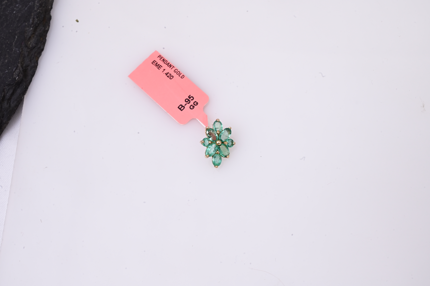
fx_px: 836
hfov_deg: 28.9
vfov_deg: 19.4
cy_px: 143
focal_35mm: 70
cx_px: 215
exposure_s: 1/125
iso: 800
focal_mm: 70
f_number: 20
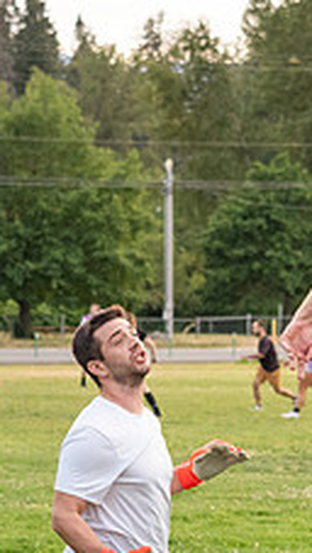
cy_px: 375
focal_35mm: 238
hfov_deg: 5.1
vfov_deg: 9.0
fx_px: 3494
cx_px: 285
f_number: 2.8
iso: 800
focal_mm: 40
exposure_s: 1/1000
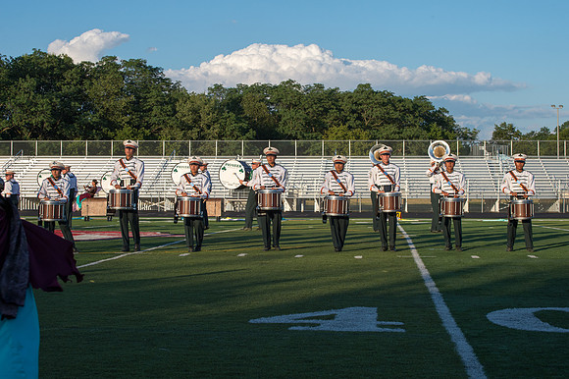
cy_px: 190
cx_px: 284
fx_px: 1106
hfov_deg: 28.9
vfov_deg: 19.4
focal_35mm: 70
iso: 640
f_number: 11
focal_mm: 70
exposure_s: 1/500
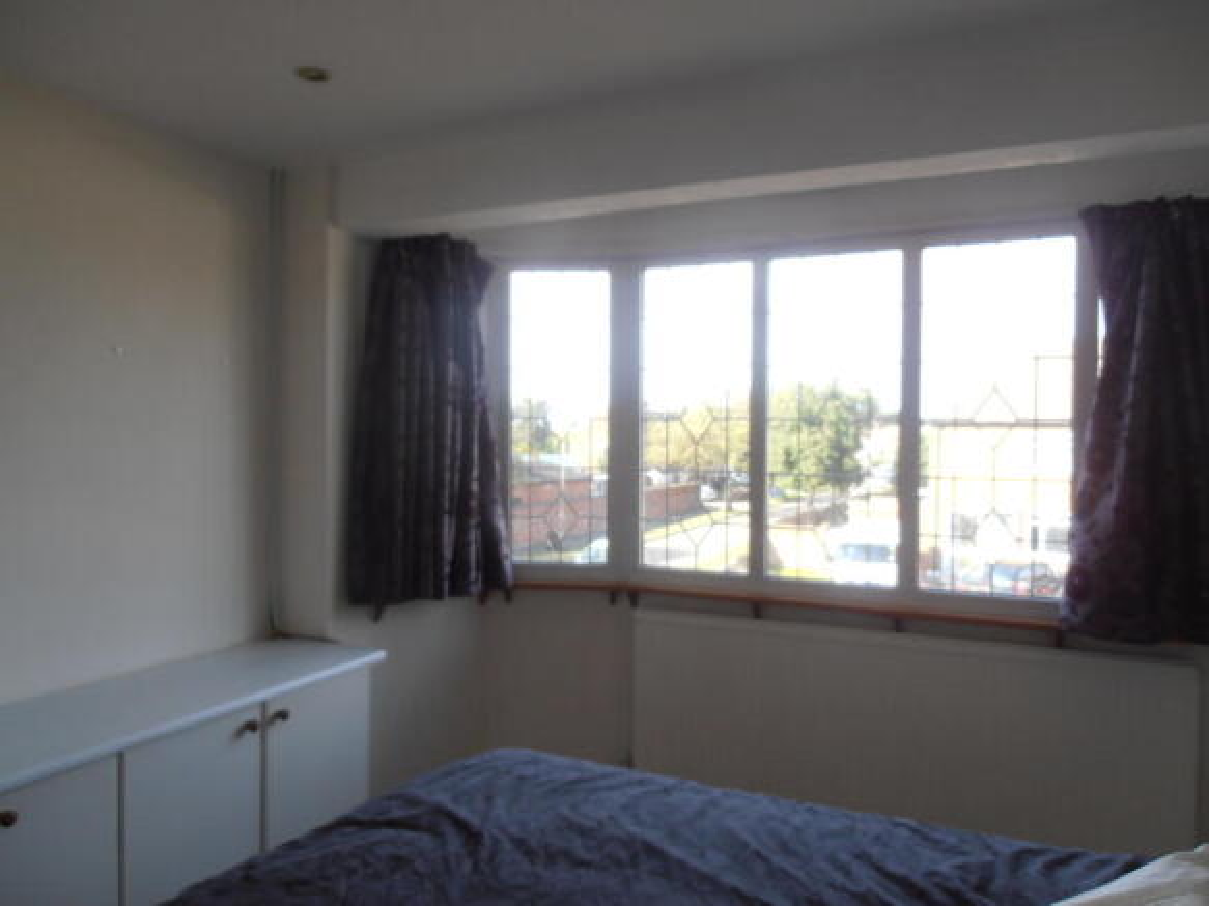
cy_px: 453
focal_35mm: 24
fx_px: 838
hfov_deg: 71.6
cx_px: 604
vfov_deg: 56.8
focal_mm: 4.2
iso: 80
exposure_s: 1/100
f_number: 3
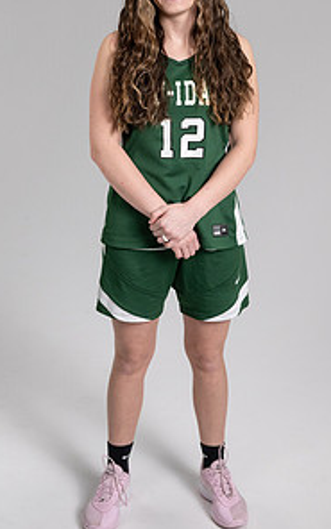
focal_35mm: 62
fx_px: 895
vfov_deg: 32.5
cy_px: 155
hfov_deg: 21.0
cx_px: 172
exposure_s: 1/500
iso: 1250
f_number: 3.5
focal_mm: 40
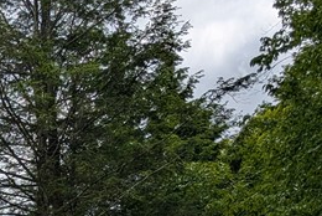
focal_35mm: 98
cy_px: 461
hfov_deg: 16.4
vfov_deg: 12.1
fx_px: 878
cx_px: -304
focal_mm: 6.9
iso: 19
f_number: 1.68
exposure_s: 1/1577
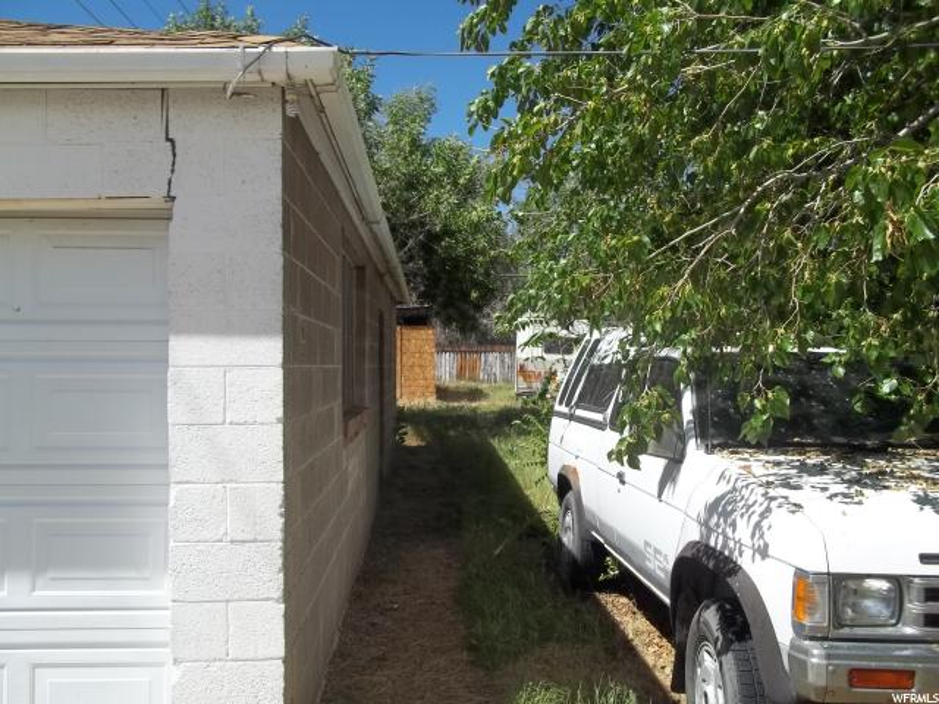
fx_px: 868
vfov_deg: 44.2
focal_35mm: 32
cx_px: 470
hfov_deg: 56.8
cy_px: 352
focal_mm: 5.7
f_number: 8.8
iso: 64
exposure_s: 1/125
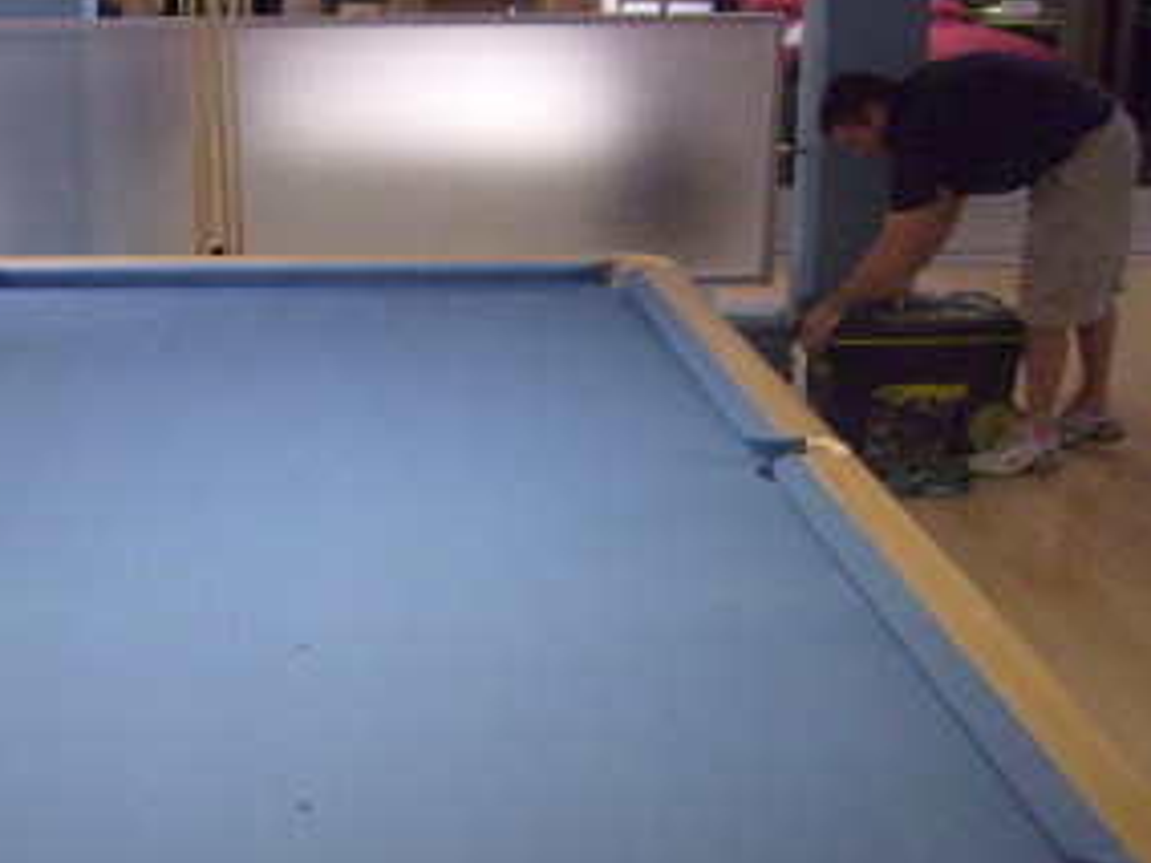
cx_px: 255
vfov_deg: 23.3
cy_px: 417
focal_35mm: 63
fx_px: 2095
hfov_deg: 30.1
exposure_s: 1/45
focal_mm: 5.8
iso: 200
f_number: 2.8
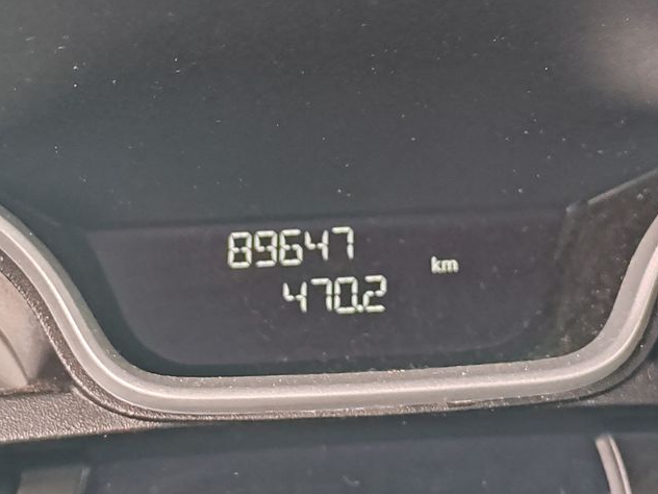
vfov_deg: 12.6
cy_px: 108
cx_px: 284
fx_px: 2224
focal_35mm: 117
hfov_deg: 16.8
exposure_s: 1/100
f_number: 1.9
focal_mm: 6.12
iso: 800
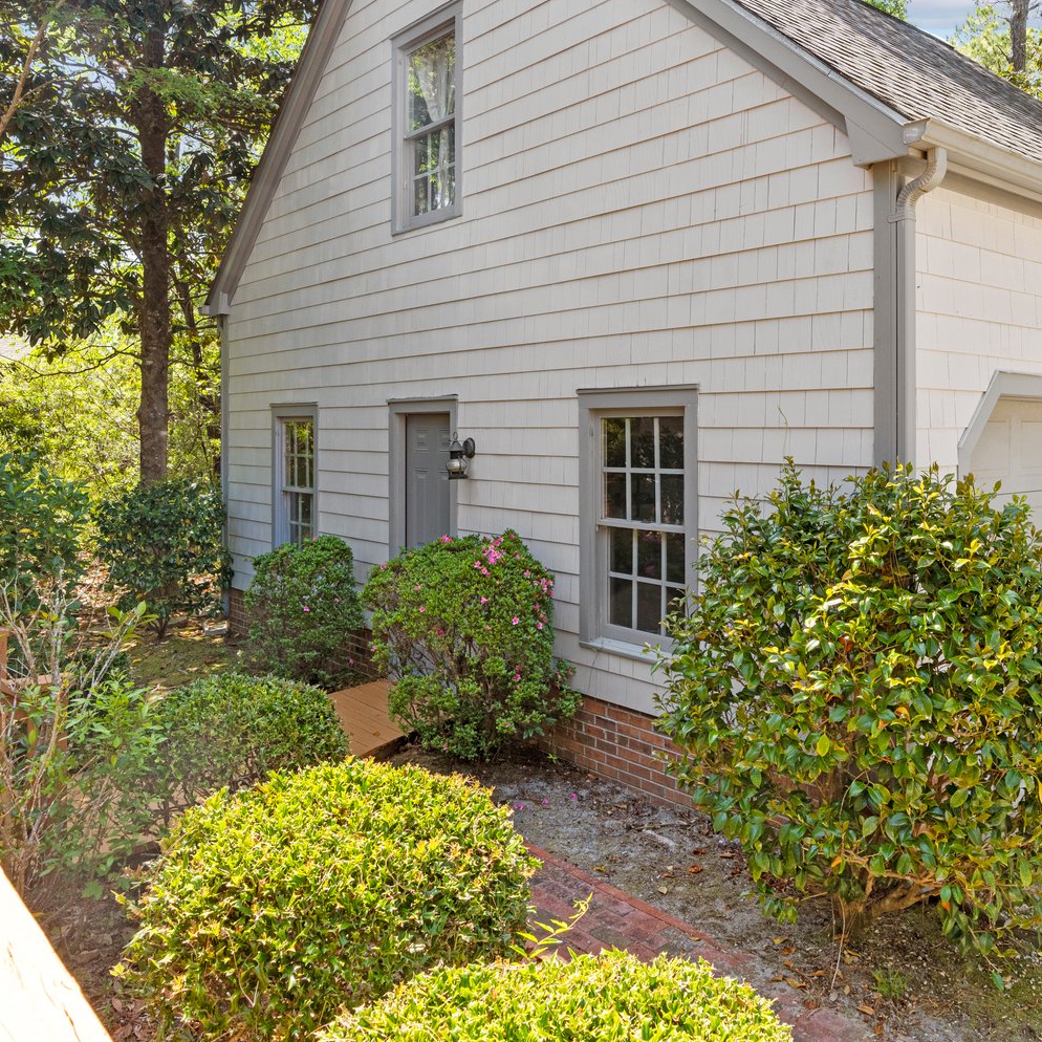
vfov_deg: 56.6
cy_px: 394
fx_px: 954
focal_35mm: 28
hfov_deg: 56.5
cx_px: 664
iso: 125
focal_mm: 16
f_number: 7.1
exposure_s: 1/160
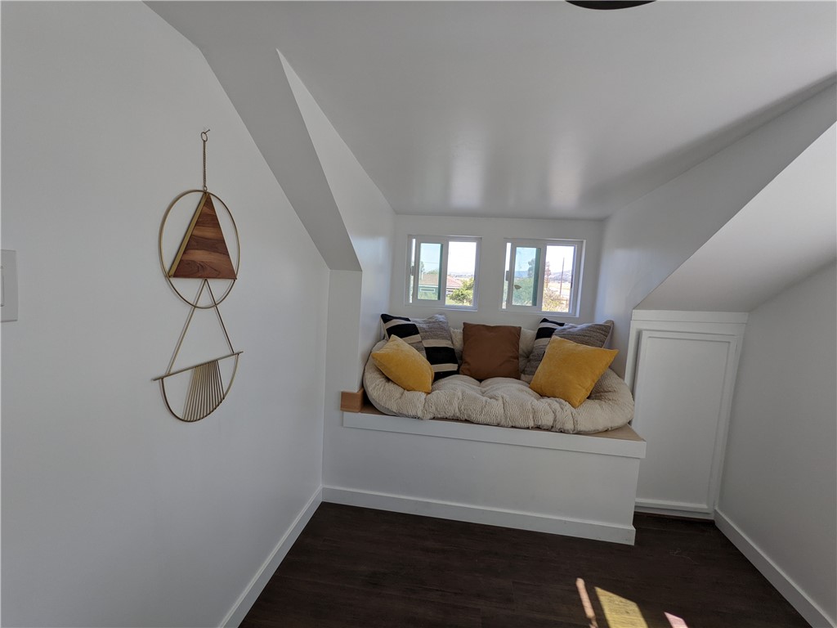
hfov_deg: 94.5
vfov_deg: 78.1
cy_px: 314
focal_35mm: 16
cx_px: 418
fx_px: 387
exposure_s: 1/128
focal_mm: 2.22
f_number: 2.2
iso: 39
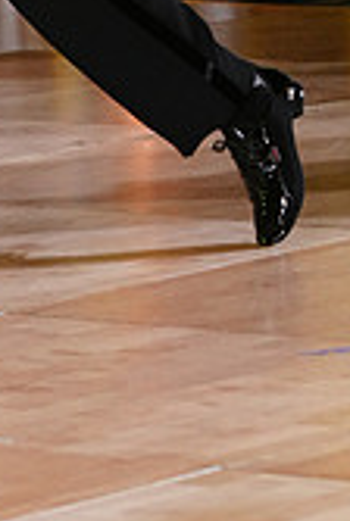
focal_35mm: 447
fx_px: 6491
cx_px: -192
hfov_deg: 3.1
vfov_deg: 4.6
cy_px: -368
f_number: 4
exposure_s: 1/400
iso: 2500
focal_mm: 129
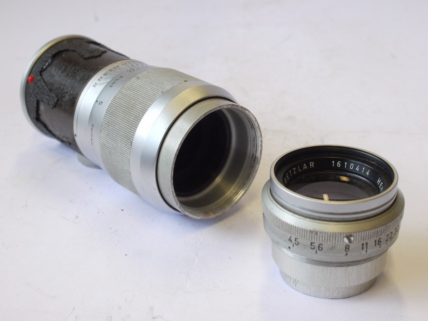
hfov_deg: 32.2
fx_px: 742
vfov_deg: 24.4
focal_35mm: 60
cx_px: 214
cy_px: 160
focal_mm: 30
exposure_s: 1/100
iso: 800
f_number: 8
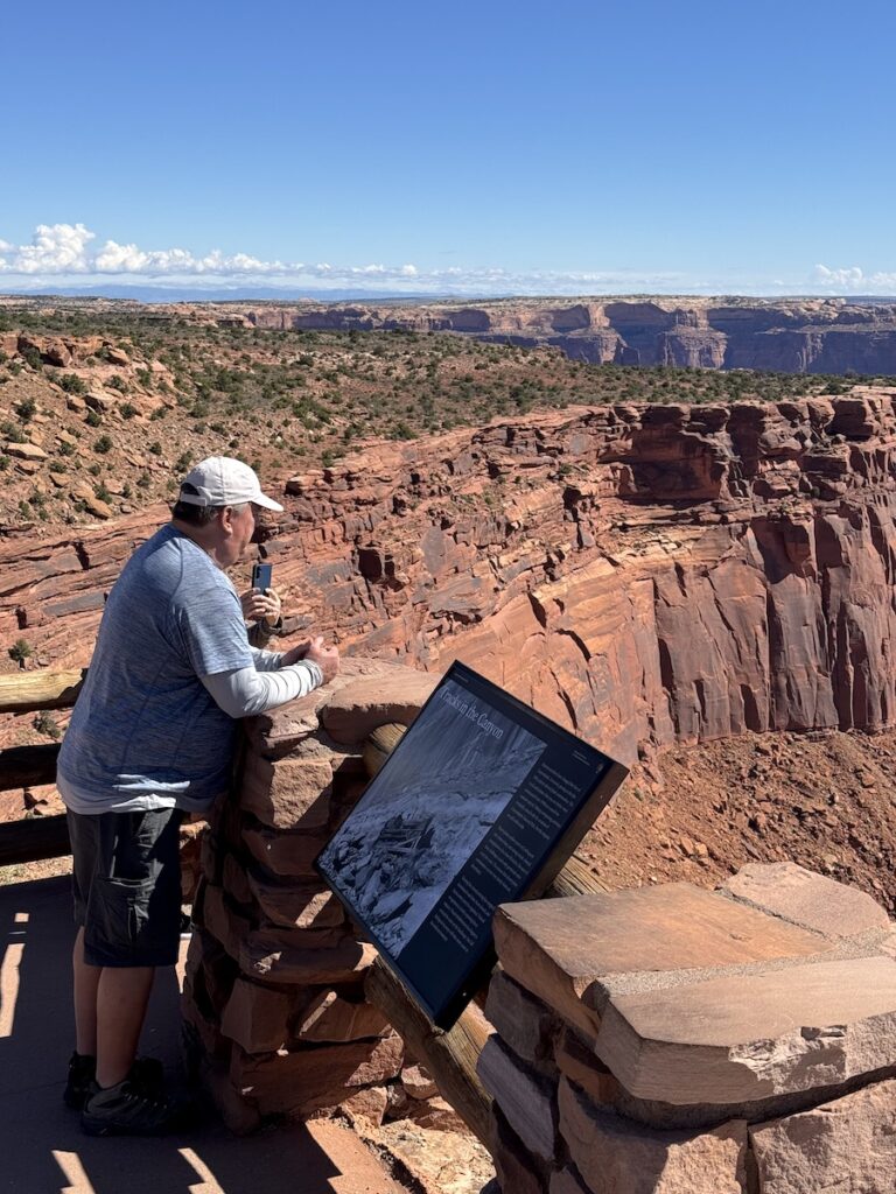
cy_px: 597
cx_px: 448
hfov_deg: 30.3
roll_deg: +1.2
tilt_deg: -10.6
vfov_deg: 39.7
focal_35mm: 48
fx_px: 1657
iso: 64
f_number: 1.78
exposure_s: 1/4310
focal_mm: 6.76
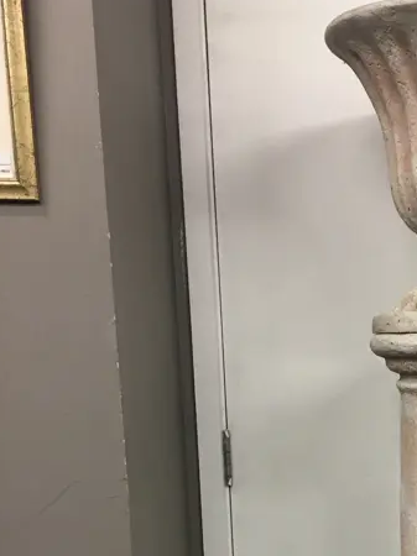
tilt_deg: -11.9
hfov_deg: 21.1
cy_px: 578
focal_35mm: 66
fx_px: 1061
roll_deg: -0.5
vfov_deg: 27.4
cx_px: 465
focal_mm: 4.15
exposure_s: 1/33
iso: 50
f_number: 2.2
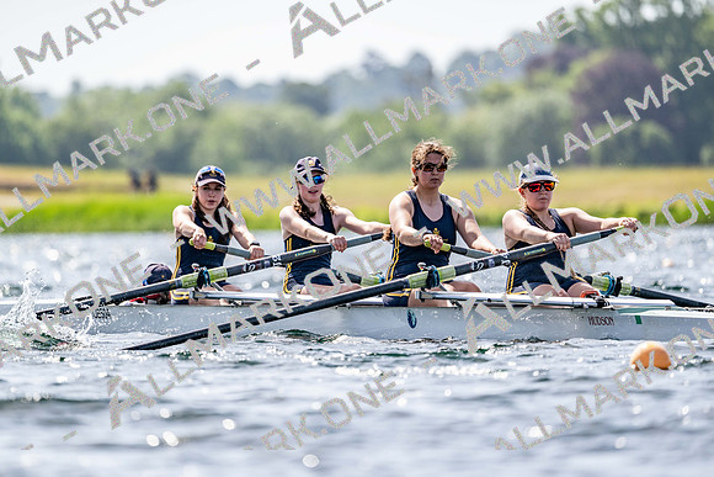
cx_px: 357
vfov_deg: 3.4
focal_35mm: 400
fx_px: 7935
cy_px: 238
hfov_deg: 5.2
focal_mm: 400
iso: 250
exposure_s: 1/2500
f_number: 4.5
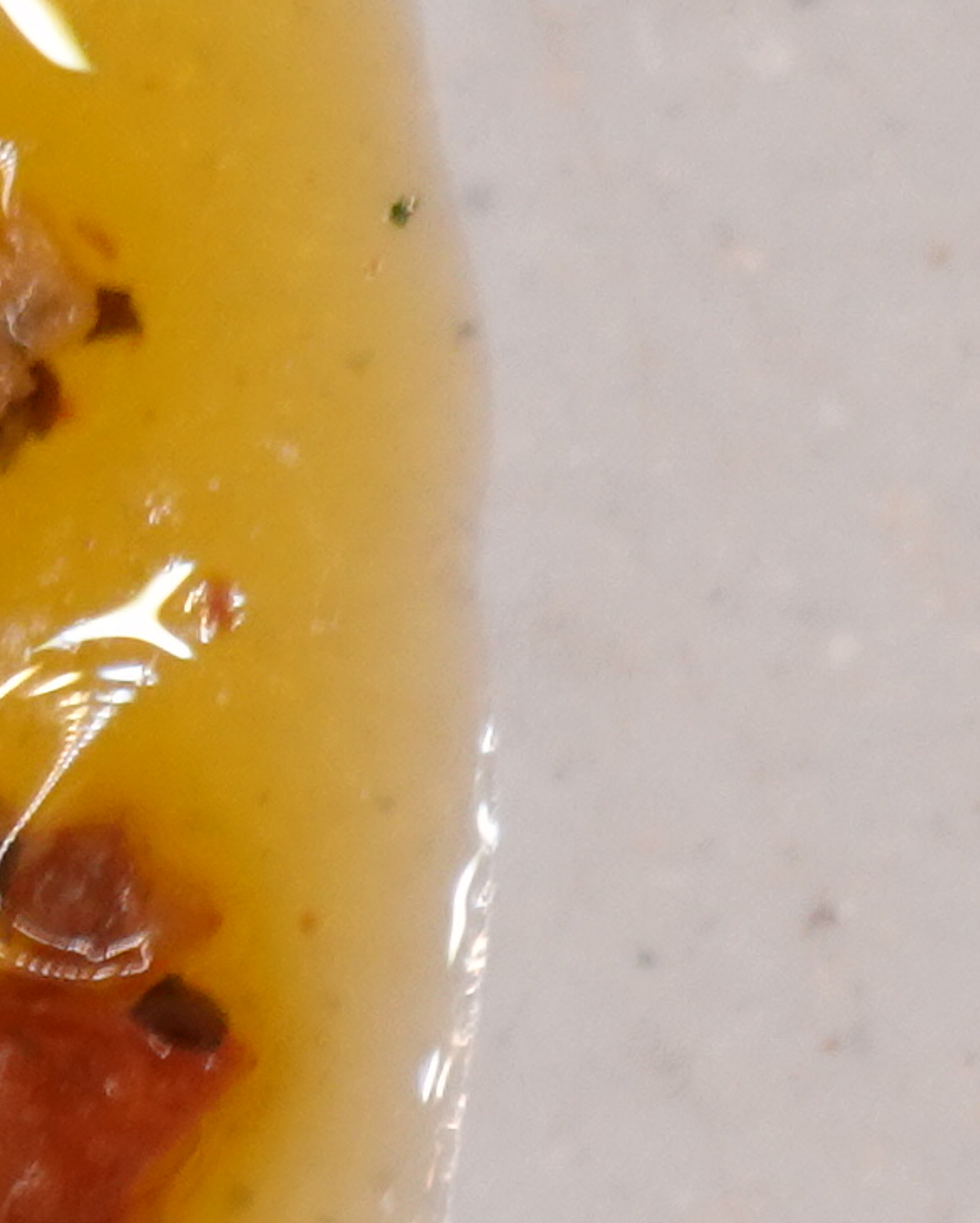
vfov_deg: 5.5
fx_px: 12751
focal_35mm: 352
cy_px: 374
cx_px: -2569
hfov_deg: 4.2
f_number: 4
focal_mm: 17.6
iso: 200
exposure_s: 1/200
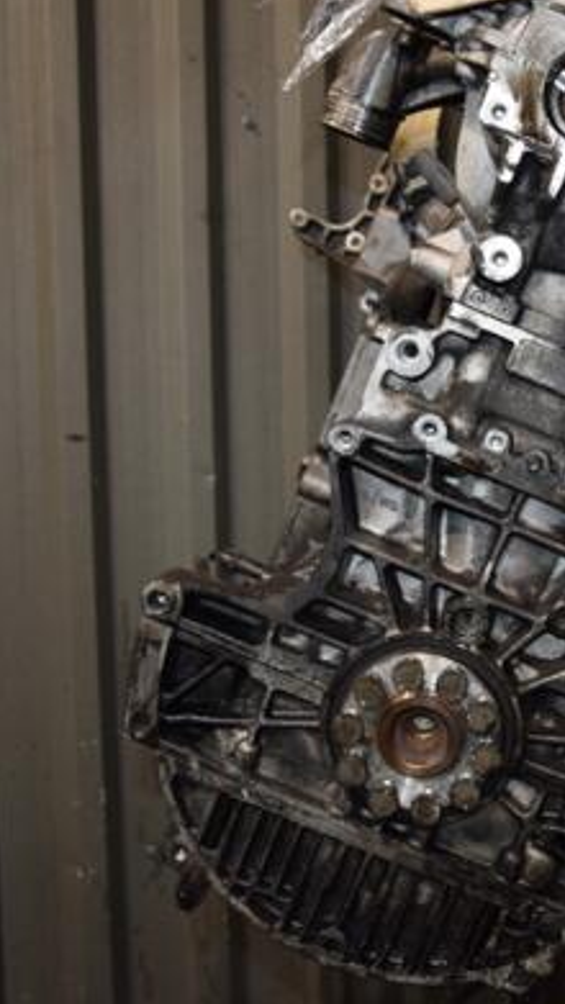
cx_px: 519
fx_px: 1411
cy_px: 493
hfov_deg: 22.1
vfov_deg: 39.2
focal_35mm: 53
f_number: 5
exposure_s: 1/60
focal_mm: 22
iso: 800
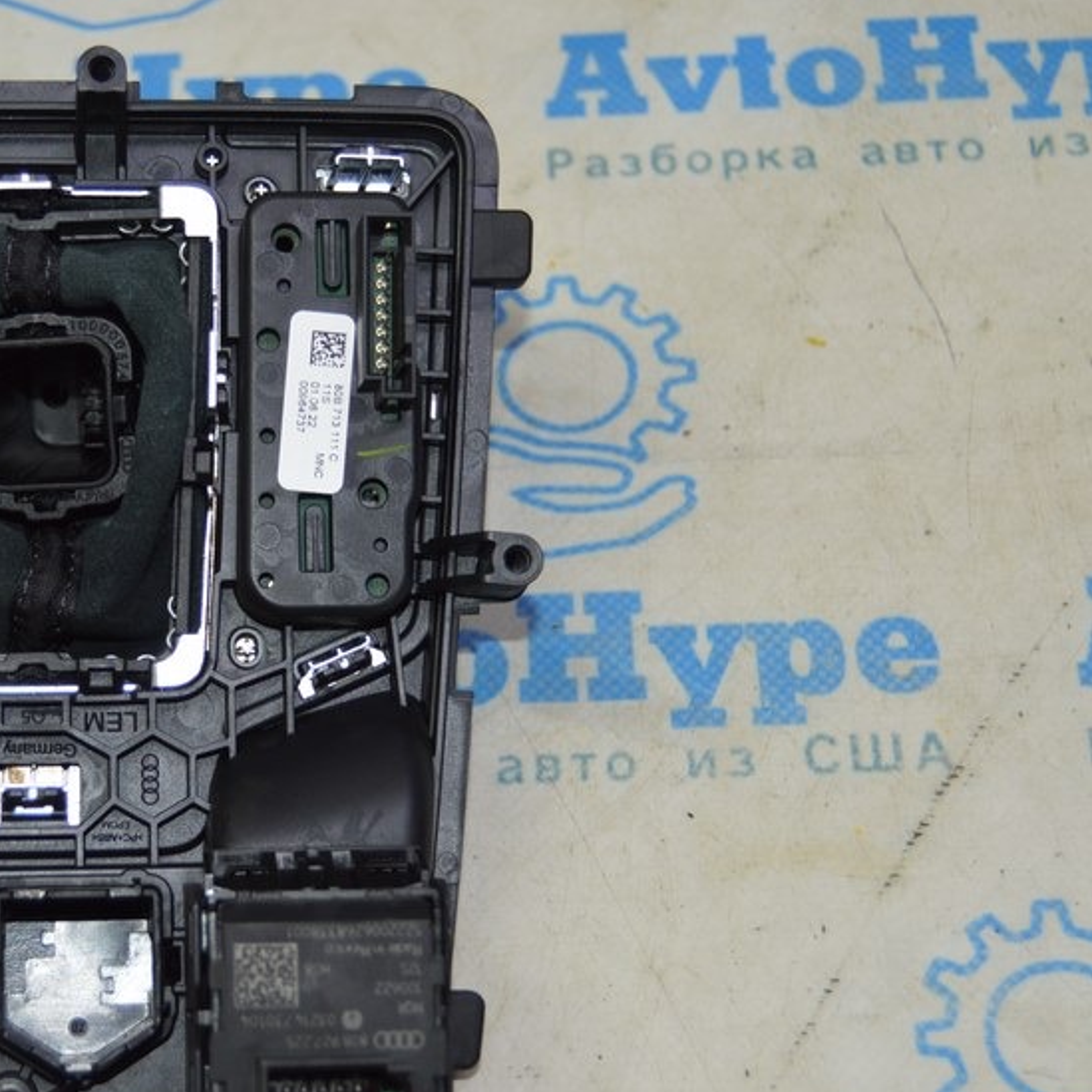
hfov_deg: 22.6
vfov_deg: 22.8
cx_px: 298
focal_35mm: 76
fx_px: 2712
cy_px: 548
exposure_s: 1/60
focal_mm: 32
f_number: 4.5
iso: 400
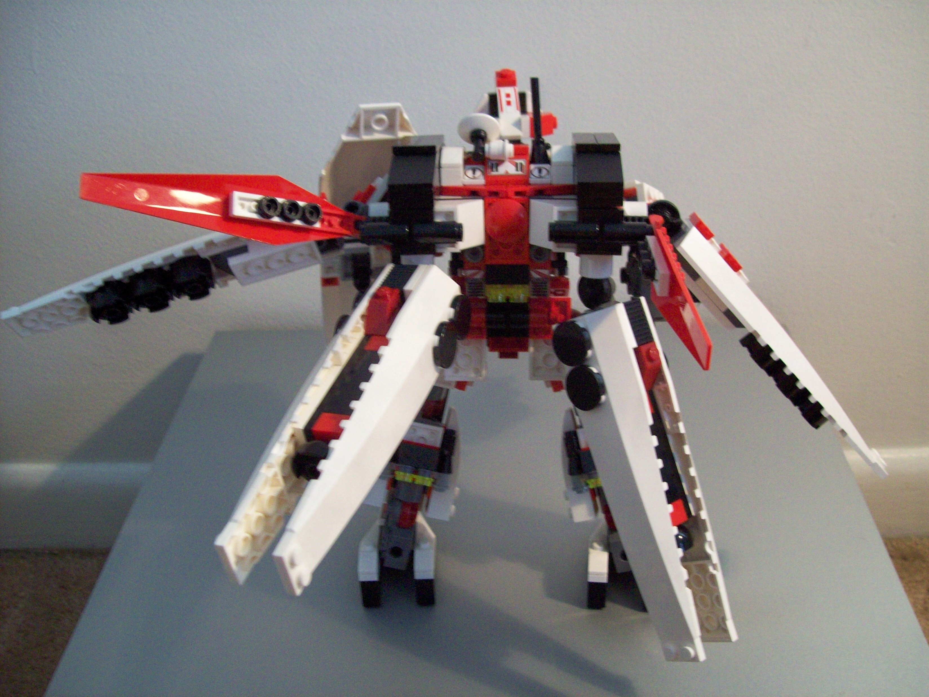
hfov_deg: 51.4
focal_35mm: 36
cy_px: 348
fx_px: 966
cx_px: 464
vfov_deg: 39.7
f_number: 2.7
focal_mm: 6
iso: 160
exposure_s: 1/16.3
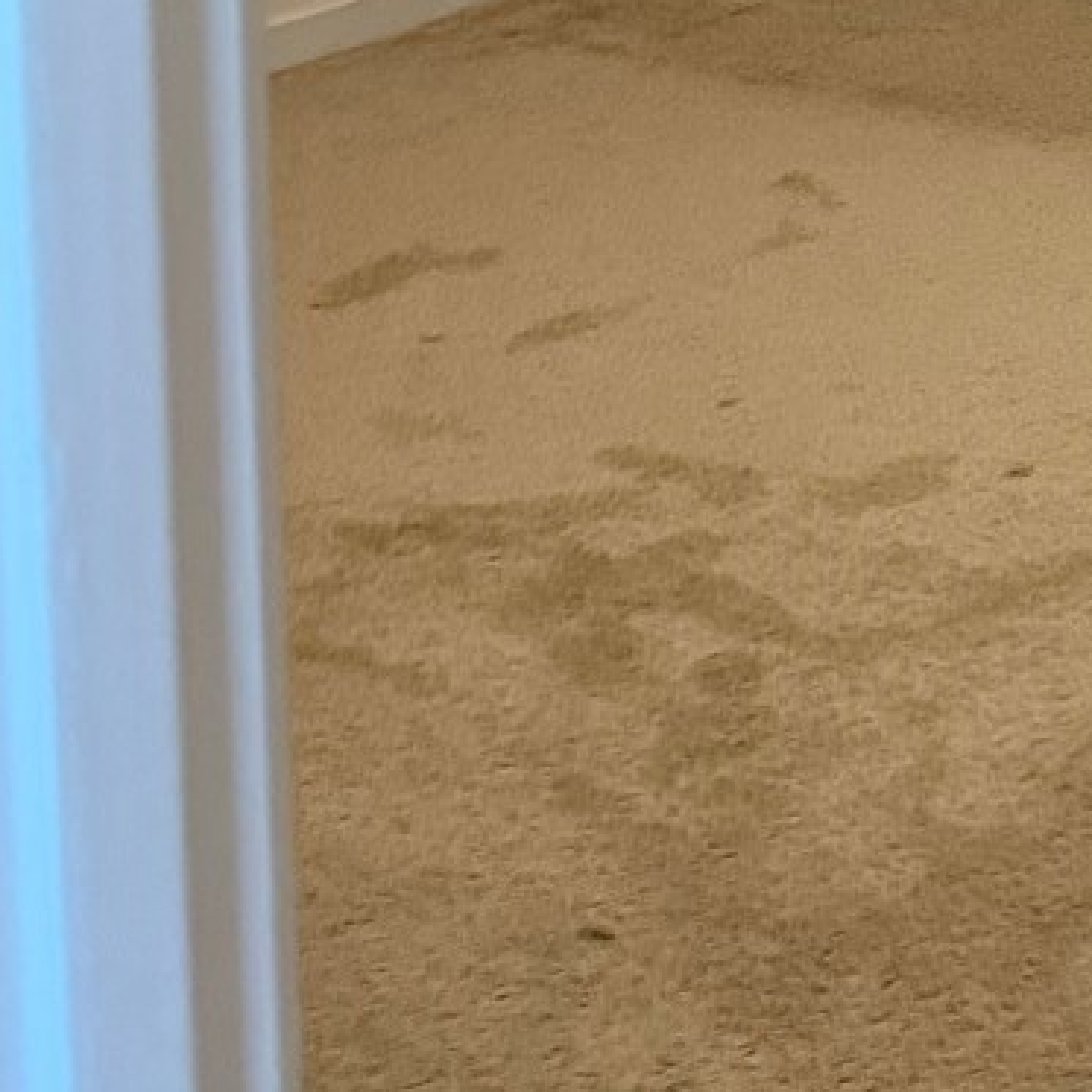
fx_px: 3248
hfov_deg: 17.0
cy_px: -331
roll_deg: -2.8
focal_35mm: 91
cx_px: 1698
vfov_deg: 17.8
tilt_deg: -10.0
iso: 500
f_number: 1.78
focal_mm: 6.76
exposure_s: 1/60
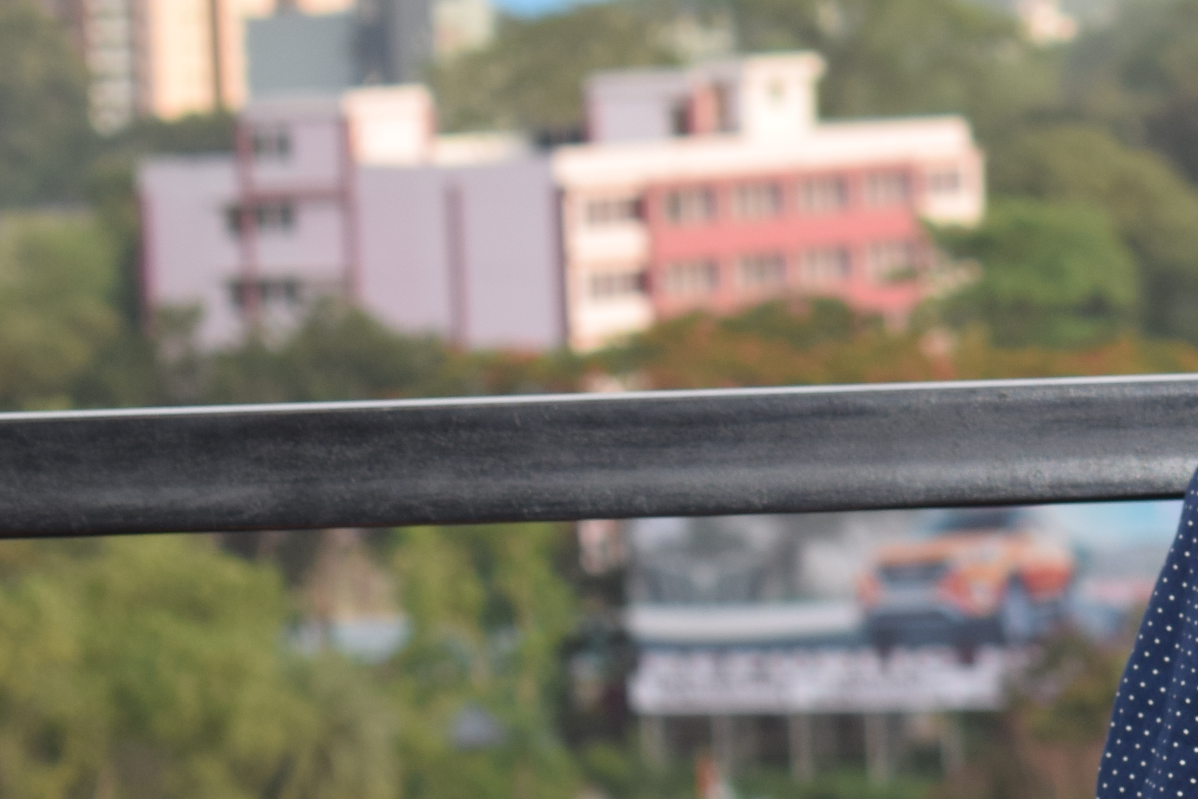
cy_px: 487
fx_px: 8570
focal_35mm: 258
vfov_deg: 5.3
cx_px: 1487
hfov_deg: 7.9
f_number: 5.6
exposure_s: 1/125
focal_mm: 55
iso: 180
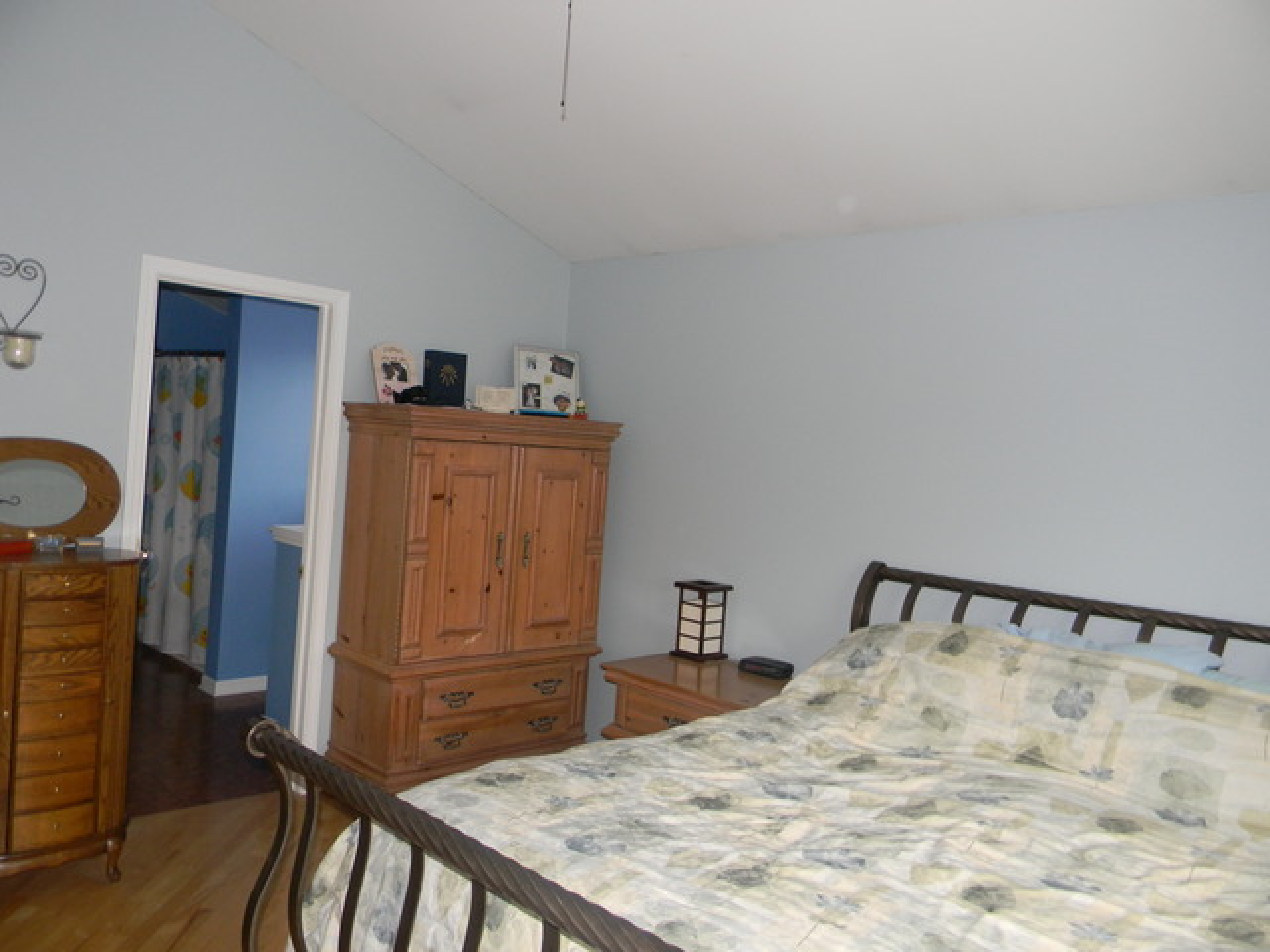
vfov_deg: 49.7
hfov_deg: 63.4
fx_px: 1027
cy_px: 476
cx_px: 635
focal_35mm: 28
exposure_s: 1/26
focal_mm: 5
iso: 200
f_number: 3.5
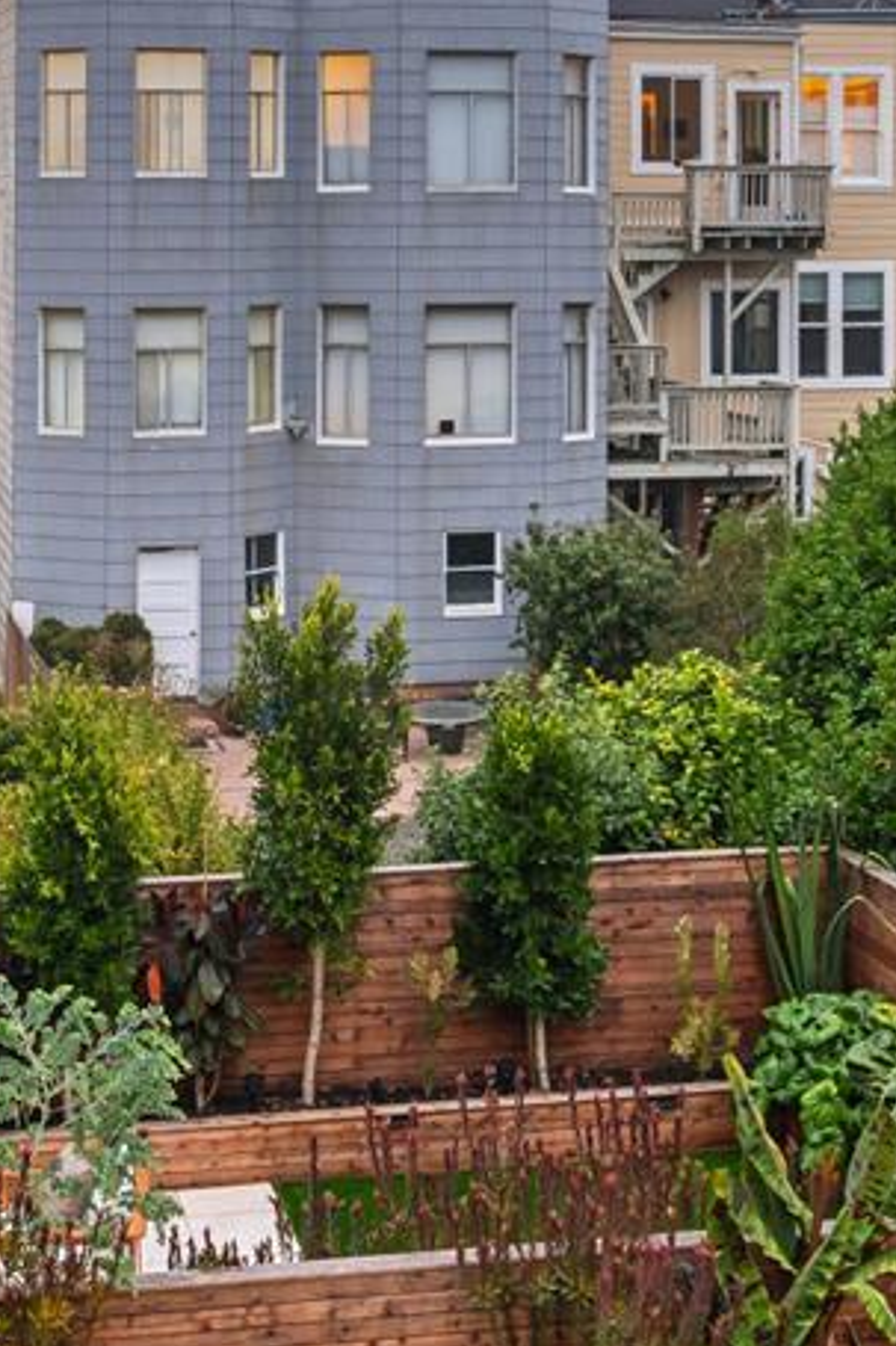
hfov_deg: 20.5
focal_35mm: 66
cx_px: 257
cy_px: 266
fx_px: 2466
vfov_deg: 29.8
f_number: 8
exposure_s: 1/1.25
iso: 400
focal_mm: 20
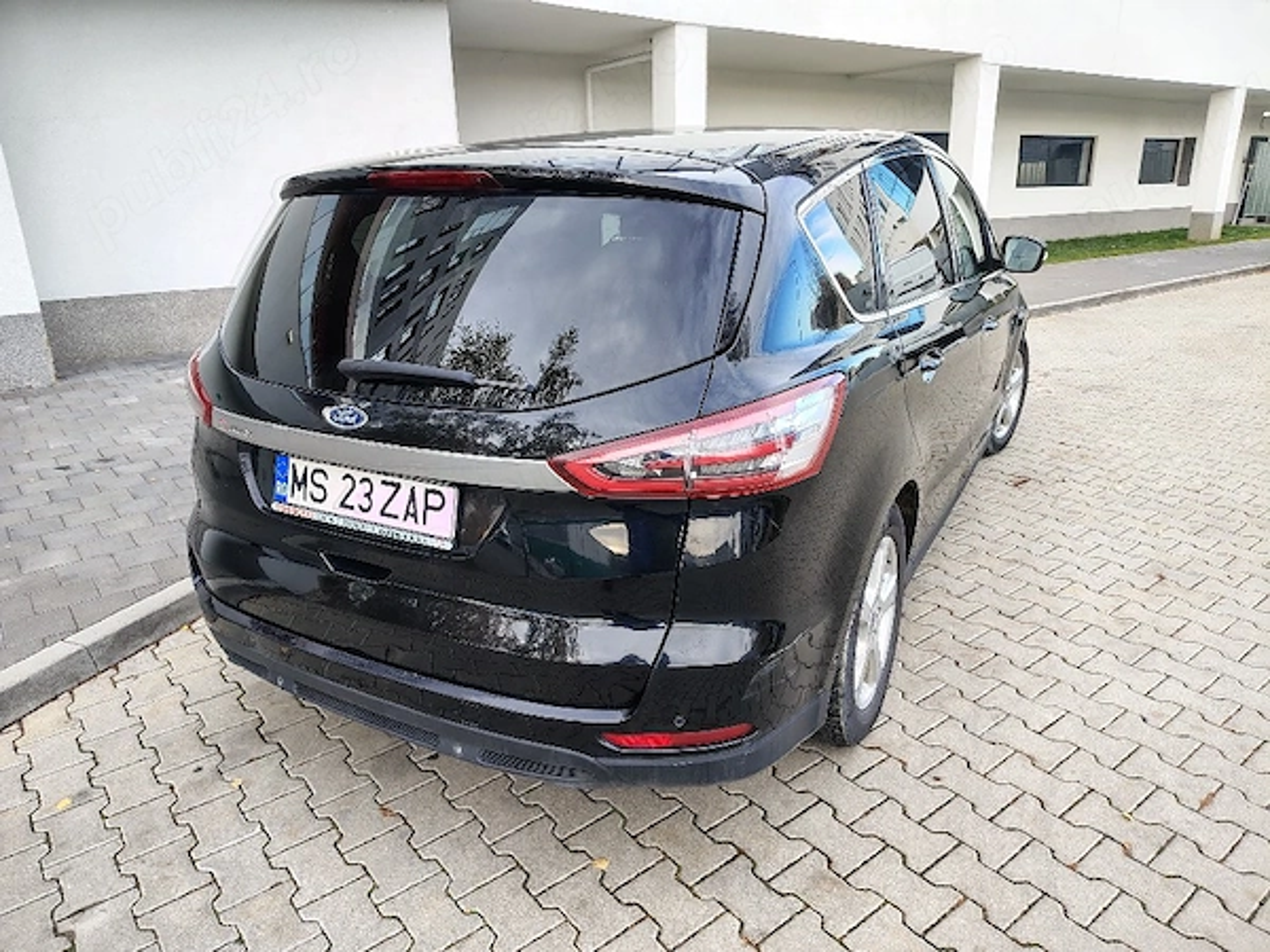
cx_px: 635
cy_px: 476
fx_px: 881
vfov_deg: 56.8
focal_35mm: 24
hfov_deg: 71.6
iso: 100
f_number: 1.8
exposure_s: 1/114
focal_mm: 5.56
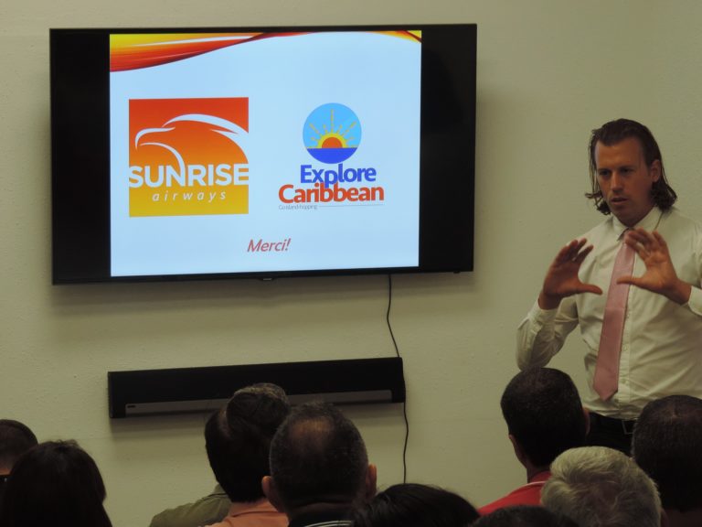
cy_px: 264
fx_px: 3143
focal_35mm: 155
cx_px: 351
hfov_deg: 12.7
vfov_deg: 9.6
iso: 400
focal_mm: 27.6
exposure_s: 1/60
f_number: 4.4
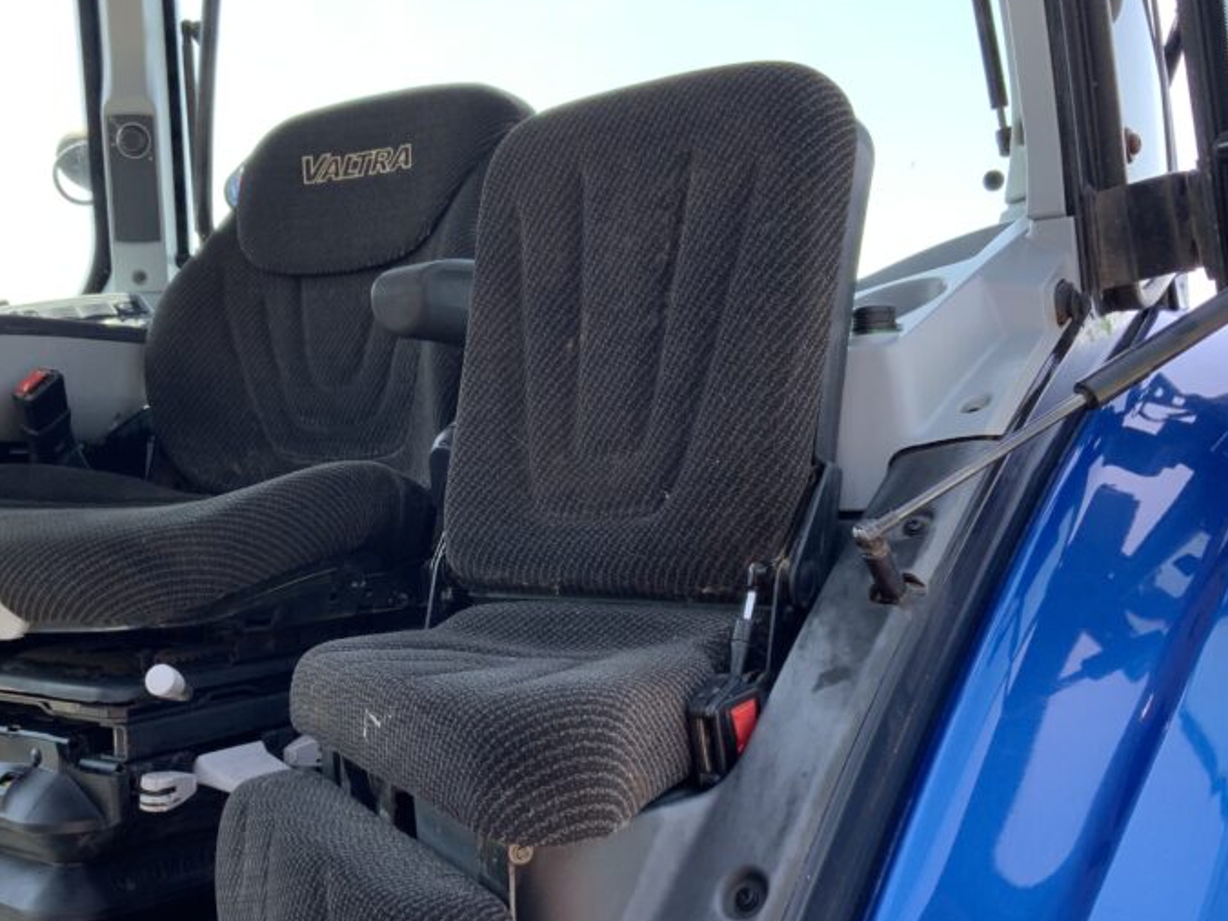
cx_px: 460
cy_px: 555
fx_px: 1561
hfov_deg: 42.6
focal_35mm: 44
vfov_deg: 32.8
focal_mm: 3
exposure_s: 1/158
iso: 16
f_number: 1.8
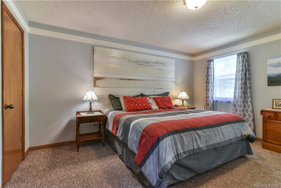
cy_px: 94
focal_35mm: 17
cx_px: 140
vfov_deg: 70.5
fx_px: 133
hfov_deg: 93.3
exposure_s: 1/80
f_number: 9
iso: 4000
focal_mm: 17
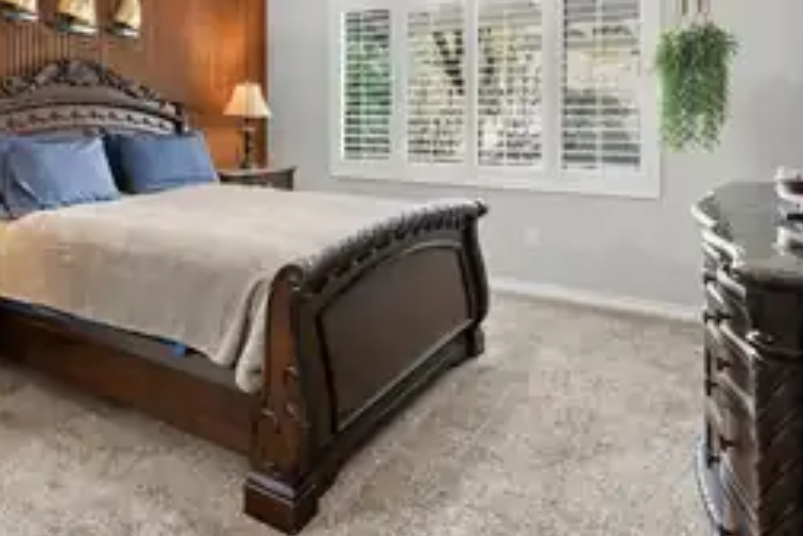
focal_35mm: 27
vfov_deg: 45.8
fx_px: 602
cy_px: 120
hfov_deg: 66.6
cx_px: 312
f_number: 8
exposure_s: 1/6
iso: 400
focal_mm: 17
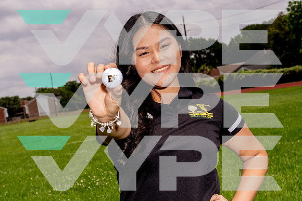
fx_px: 562
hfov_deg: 30.1
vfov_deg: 20.3
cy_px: 100
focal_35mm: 67
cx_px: 151
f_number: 11
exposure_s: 1/250
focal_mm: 67
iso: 100
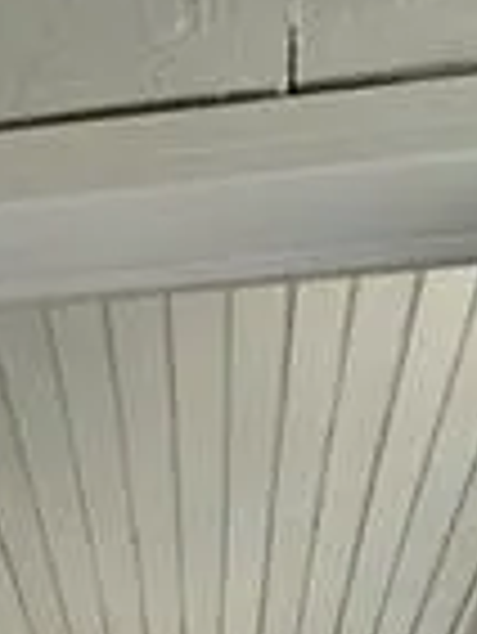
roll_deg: +0.2
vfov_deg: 14.7
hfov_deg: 18.7
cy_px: 1551
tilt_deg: -16.1
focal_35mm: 76
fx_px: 1394
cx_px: -40
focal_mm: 2.22
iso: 40
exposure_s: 1/226
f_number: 2.2
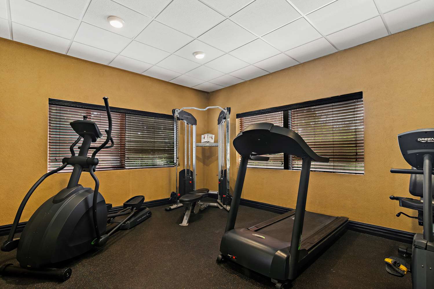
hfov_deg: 95.0
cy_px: 144
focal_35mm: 16
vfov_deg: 72.0
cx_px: 217
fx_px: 199
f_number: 8
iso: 400
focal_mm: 11
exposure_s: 1/2
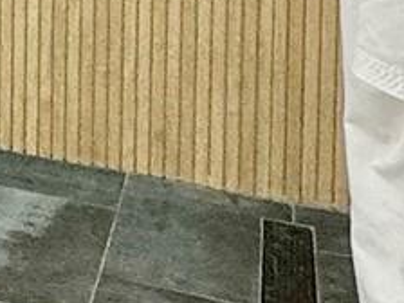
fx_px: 1167
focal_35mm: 100
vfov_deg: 13.8
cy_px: -158
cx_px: -859
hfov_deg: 10.9
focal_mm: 2.22
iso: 160
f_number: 2.2
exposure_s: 1/120
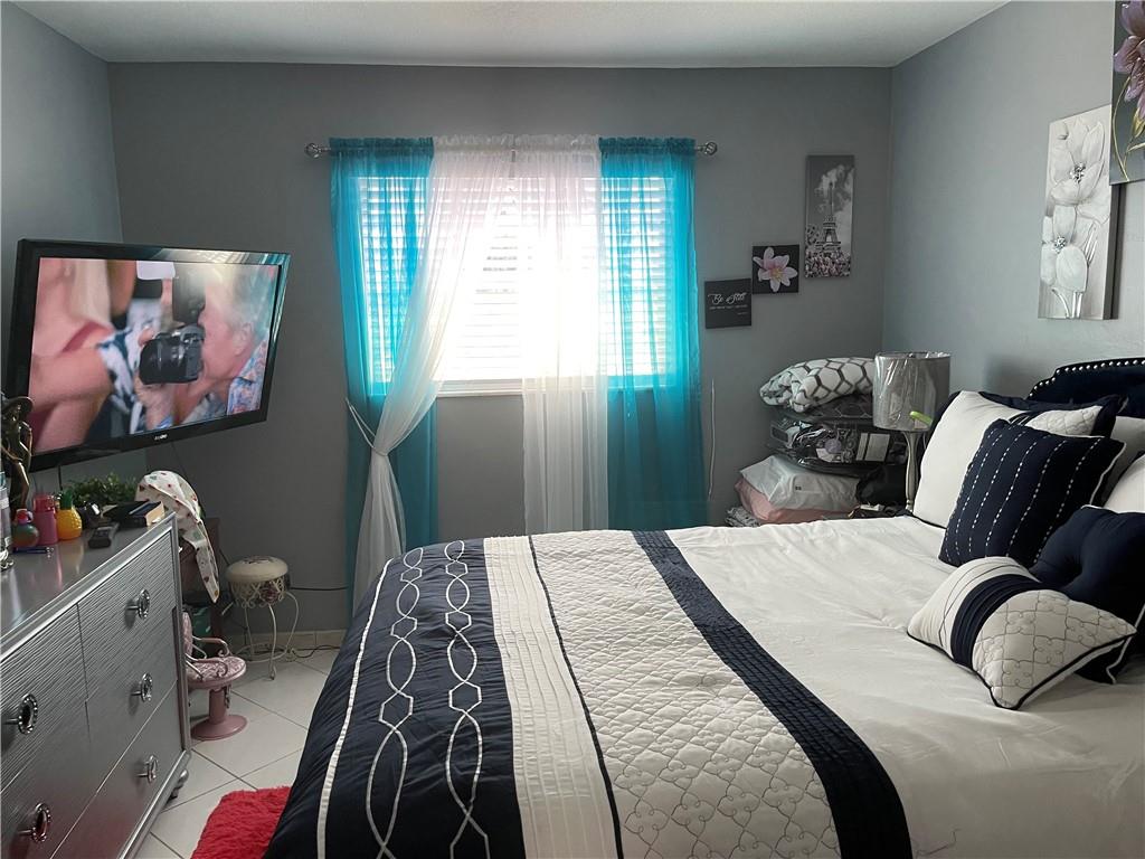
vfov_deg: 53.1
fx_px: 860
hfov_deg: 67.3
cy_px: 430
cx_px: 572
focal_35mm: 26
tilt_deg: -9.2
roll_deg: +1.1
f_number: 1.6
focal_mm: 5.1
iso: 125
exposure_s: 1/82
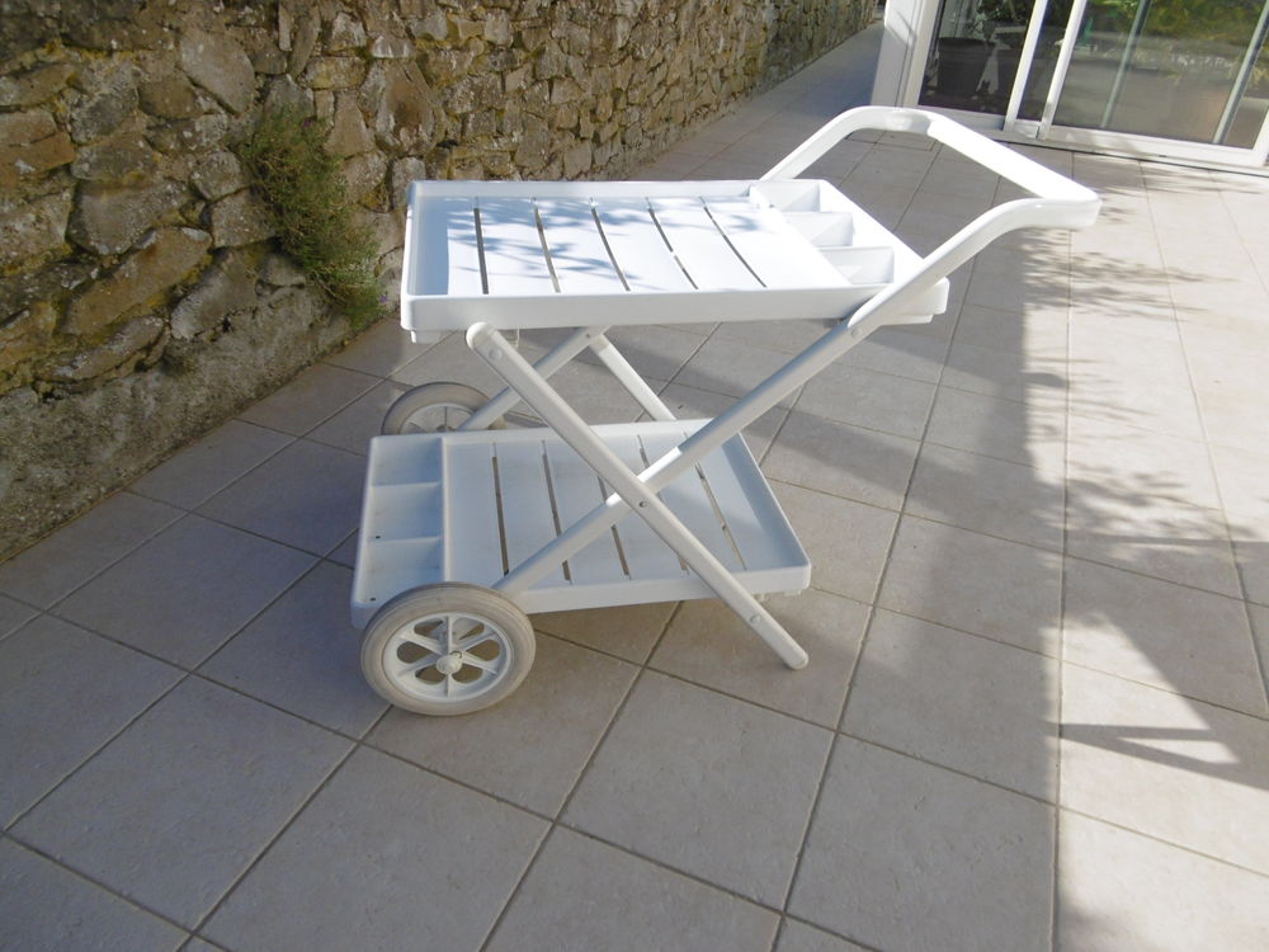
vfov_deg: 56.8
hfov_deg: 71.6
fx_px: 880
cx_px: 634
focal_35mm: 24
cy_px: 476
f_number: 7.8
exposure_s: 1/200
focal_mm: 4.3
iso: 100
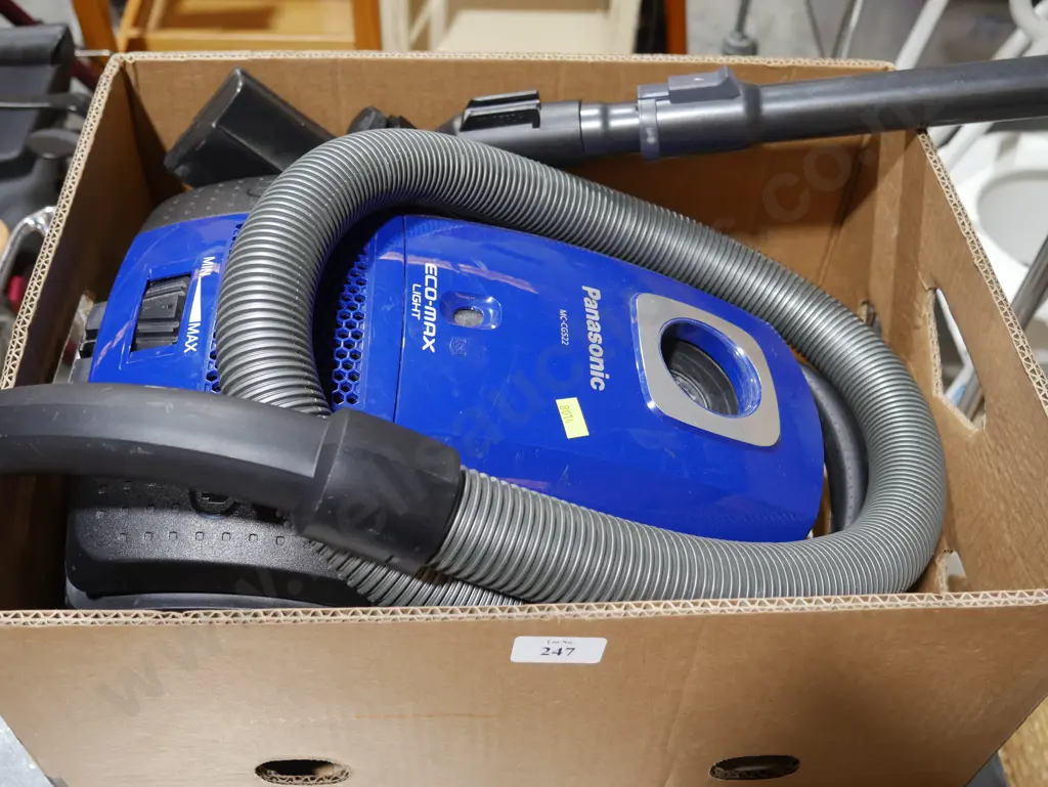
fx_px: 1151
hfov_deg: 49.0
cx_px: 524
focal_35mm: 38
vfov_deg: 37.8
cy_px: 394
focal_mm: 19
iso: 400
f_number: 4.1
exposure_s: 1/60
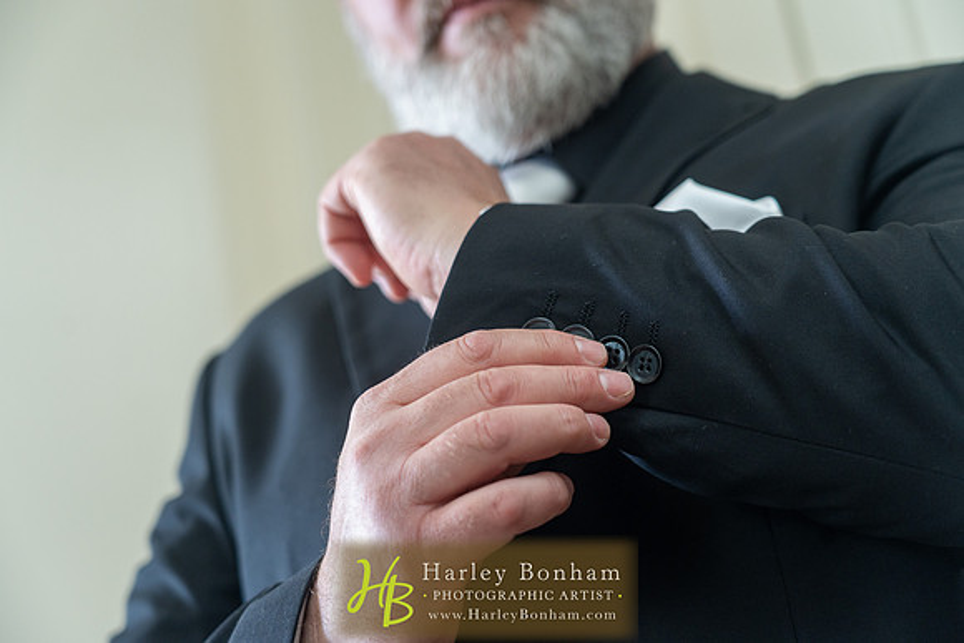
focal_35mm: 68
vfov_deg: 20.0
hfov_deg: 29.6
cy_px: 322
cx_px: 482
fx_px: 1821
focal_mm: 68
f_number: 4
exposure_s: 1/125
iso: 1250
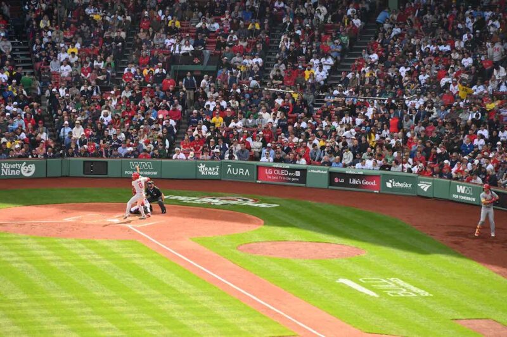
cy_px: 168
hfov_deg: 10.3
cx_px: 254
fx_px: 2814
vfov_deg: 6.9
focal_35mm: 200
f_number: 7.1
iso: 2500
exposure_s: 1/3200
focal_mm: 200
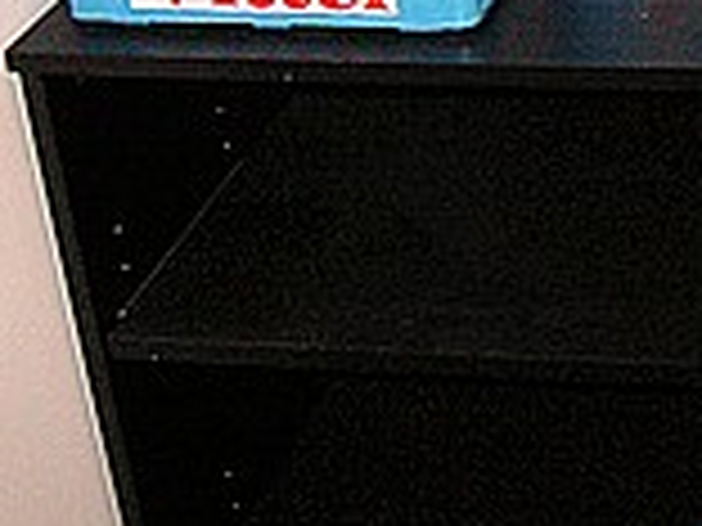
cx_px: 860
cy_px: -97
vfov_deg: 13.2
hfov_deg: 17.2
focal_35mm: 109
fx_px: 2210
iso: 160
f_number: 2.8
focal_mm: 6.1
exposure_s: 1/45
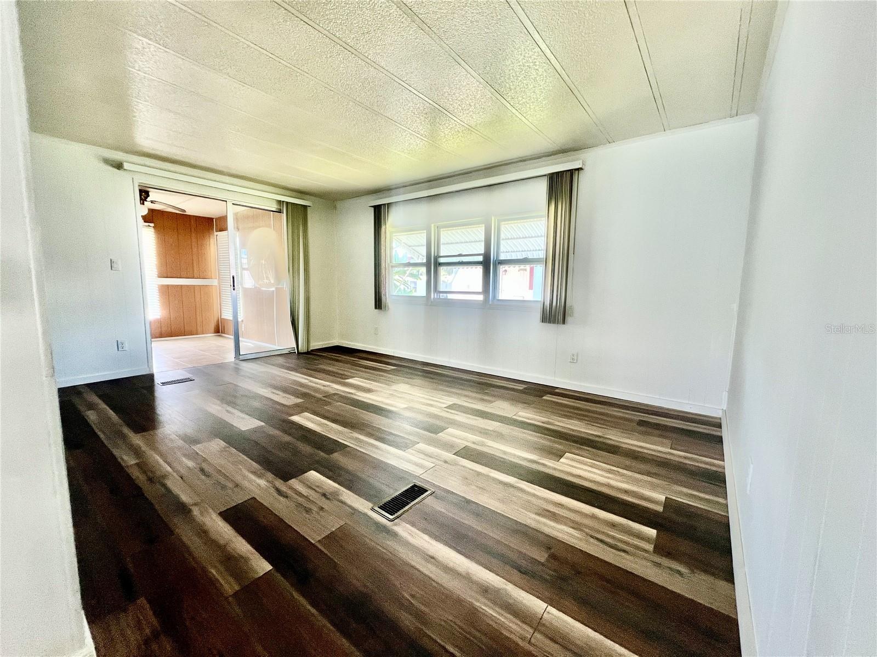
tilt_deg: -6.4
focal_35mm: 13
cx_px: 438
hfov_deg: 106.2
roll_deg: -0.6
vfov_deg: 89.9
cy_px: 328
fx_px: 329
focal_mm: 1.57
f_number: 1.8
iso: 250
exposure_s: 1/99
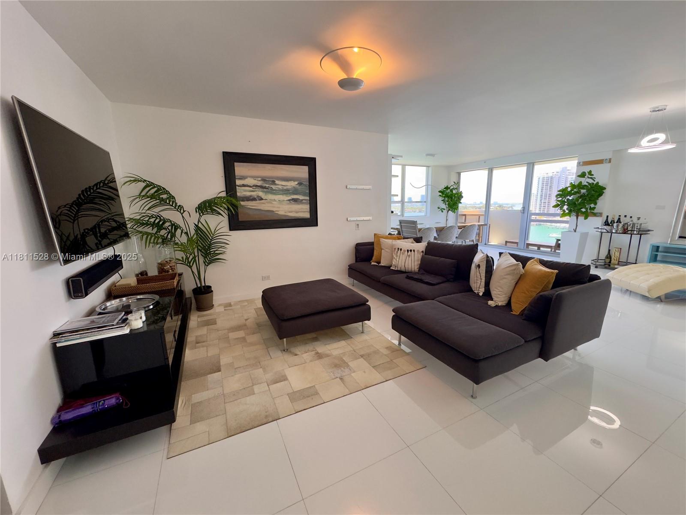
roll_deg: +0.8
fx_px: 277
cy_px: 258
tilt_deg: -11.4
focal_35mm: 14
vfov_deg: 85.7
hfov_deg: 102.1
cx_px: 343
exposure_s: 1/120
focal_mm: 2.22
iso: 200
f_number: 2.2
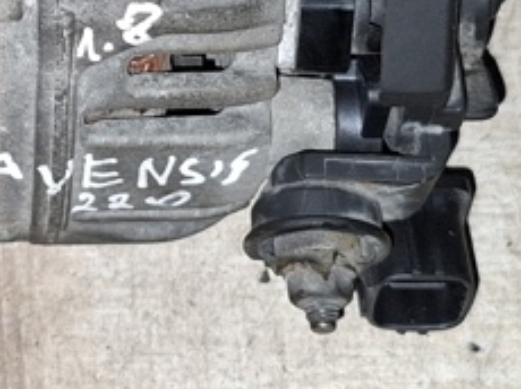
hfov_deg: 28.9
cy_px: -110
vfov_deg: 20.9
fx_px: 962
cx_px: 39
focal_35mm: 64
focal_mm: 5.54
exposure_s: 1/60
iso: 250
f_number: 1.8
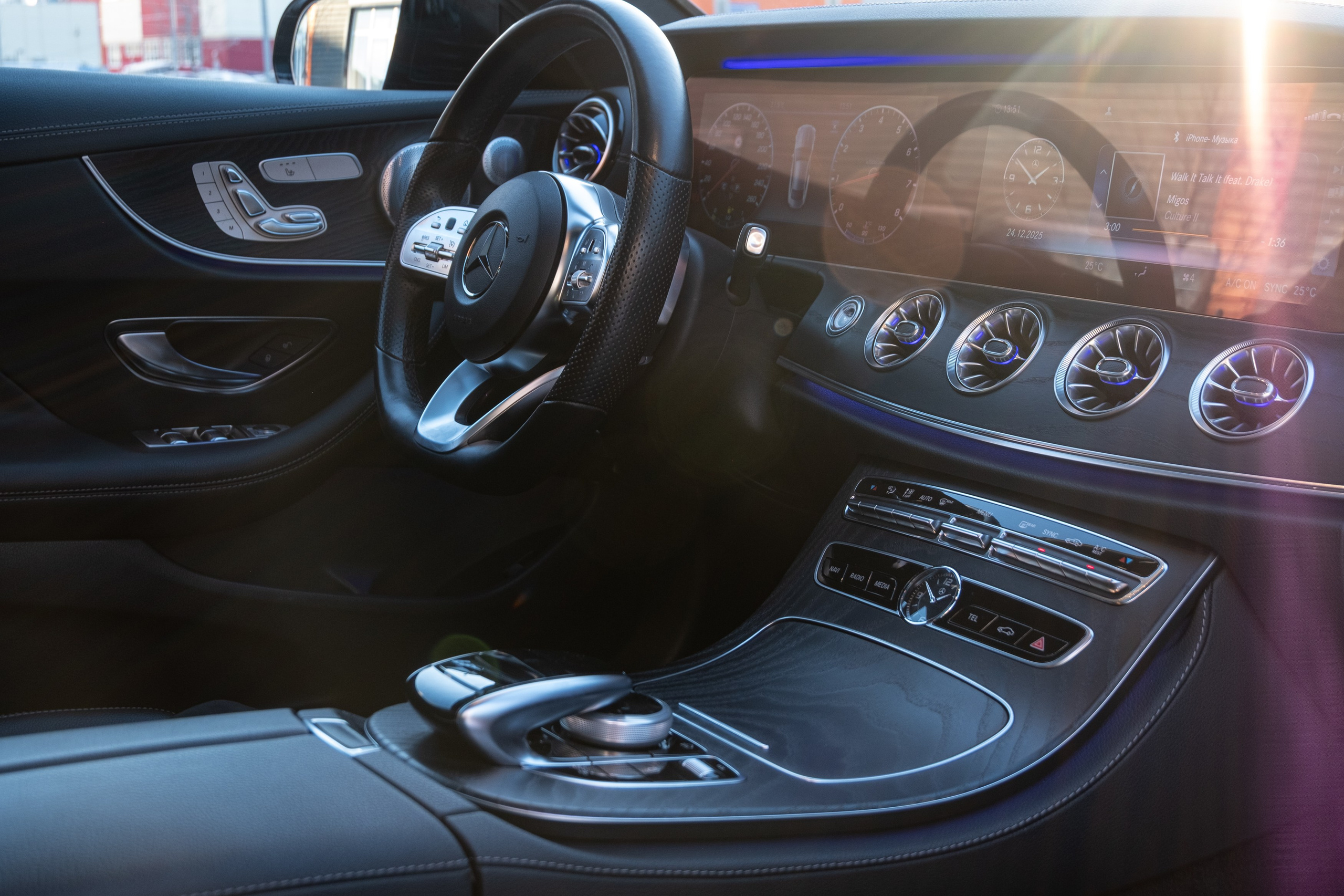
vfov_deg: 27.5
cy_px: 448
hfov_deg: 40.3
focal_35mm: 49
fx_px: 1829
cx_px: 672
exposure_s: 1/15
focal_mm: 32.5
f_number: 5.6
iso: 320
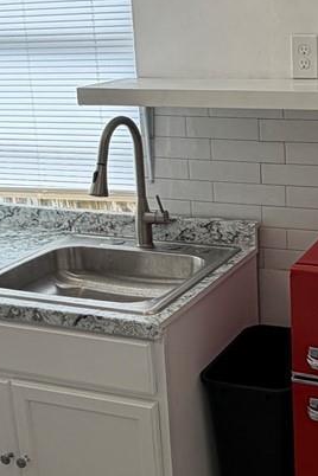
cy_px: 193
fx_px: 768
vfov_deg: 34.4
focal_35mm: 58
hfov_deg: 22.8
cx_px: 285
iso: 40
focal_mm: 2.22
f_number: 2.2
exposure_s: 1/120
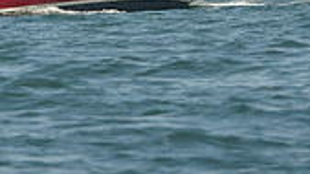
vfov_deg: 1.1
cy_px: -350
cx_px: 61
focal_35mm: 1116
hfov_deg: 1.9
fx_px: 9172
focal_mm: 310
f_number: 7.1
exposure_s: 1/1250
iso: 280
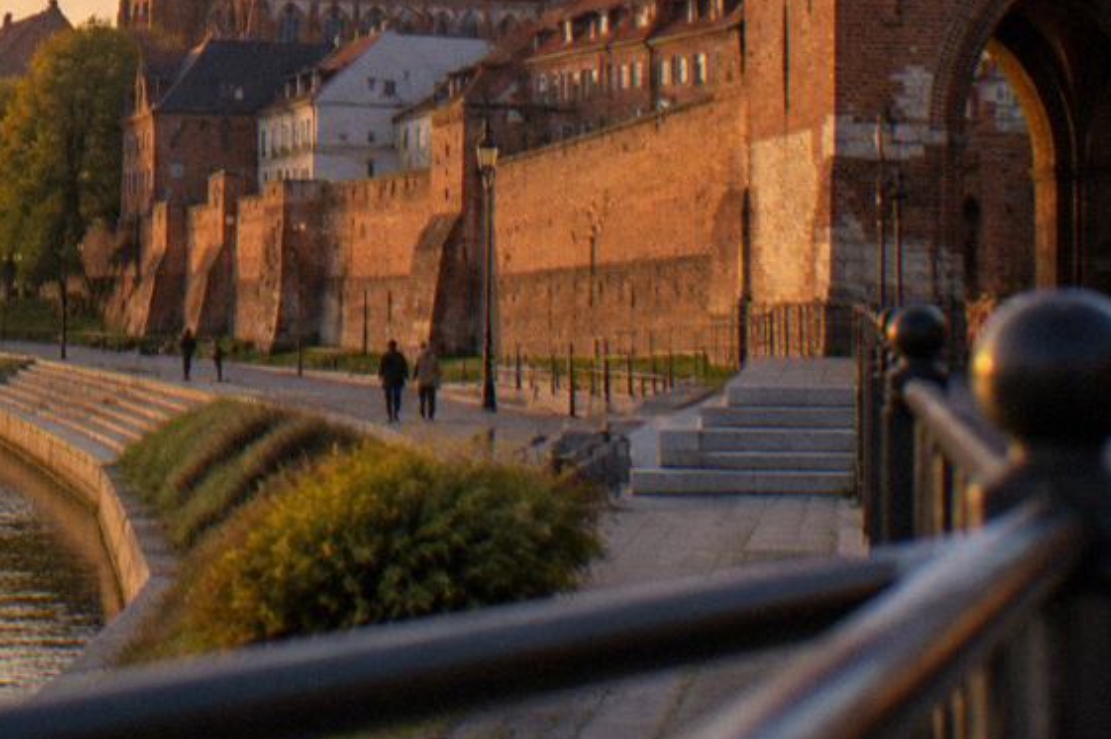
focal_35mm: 66
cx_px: 347
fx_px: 2035
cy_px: 111
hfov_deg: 30.3
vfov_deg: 20.3
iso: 4000
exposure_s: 1/60
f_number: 5
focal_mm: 37
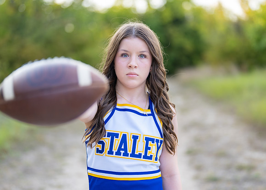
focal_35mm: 60
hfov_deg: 32.7
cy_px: 93
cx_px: 134
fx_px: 453
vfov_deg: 23.7
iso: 100
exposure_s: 1/800
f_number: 1.2
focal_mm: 50
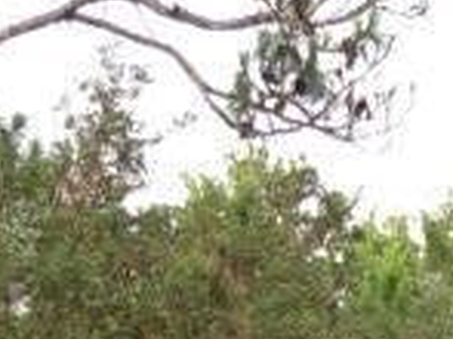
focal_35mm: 144
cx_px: 336
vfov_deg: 9.5
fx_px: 1883
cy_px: 703
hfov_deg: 13.7
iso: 50
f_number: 2.4
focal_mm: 4.12
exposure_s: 1/427
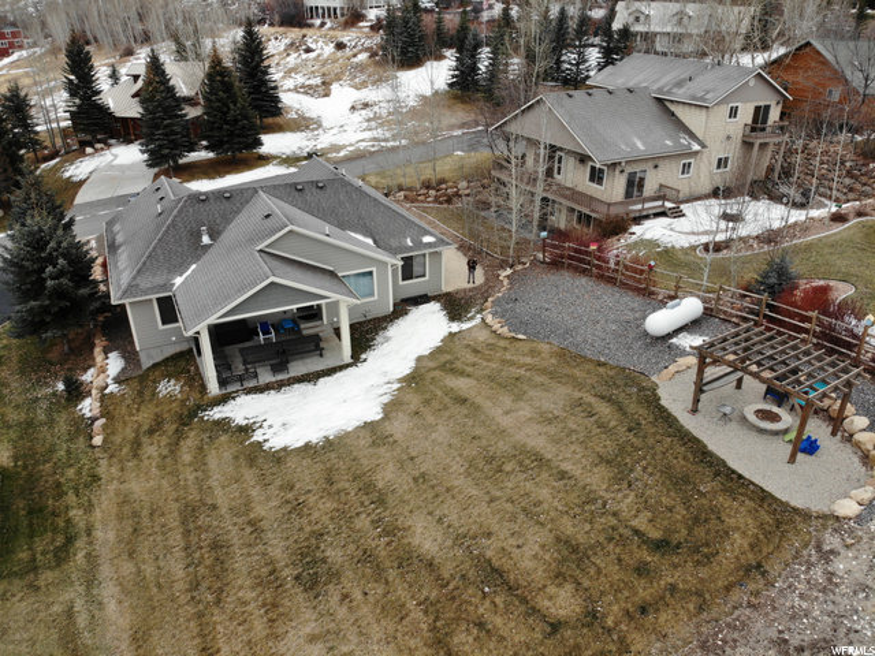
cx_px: 438
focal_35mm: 24
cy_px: 328
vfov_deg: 56.8
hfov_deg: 71.6
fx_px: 607
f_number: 2.8
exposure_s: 1/79.5
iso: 100
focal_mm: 4.5
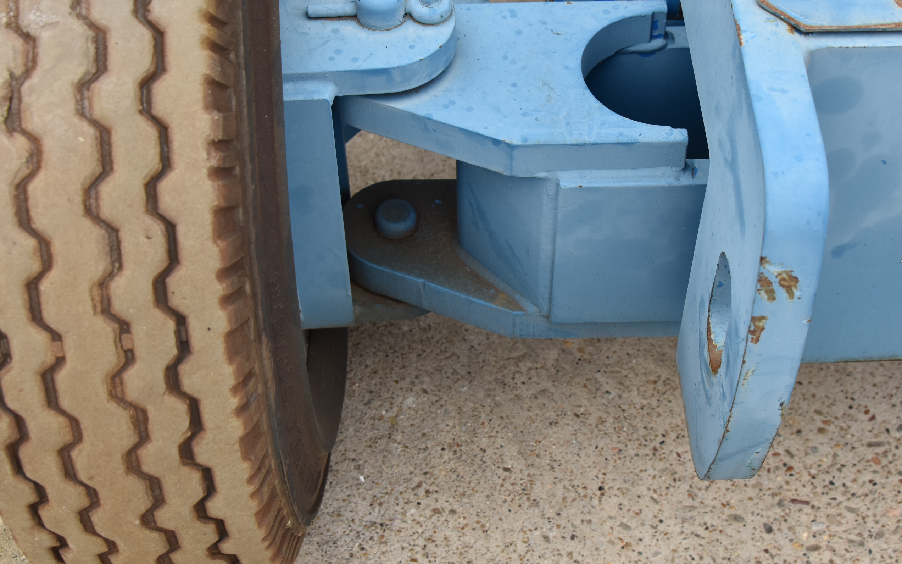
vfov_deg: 22.0
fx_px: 1450
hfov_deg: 34.5
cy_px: 267
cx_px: 502
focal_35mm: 59
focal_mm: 40
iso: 500
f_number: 5
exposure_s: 1/500
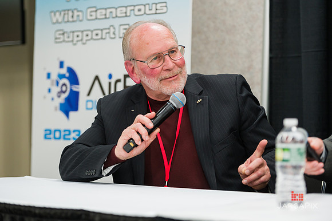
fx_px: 1069
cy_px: 110
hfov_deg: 17.7
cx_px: 166
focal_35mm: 116
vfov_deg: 11.8
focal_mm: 116
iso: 1600
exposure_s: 1/320
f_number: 3.2
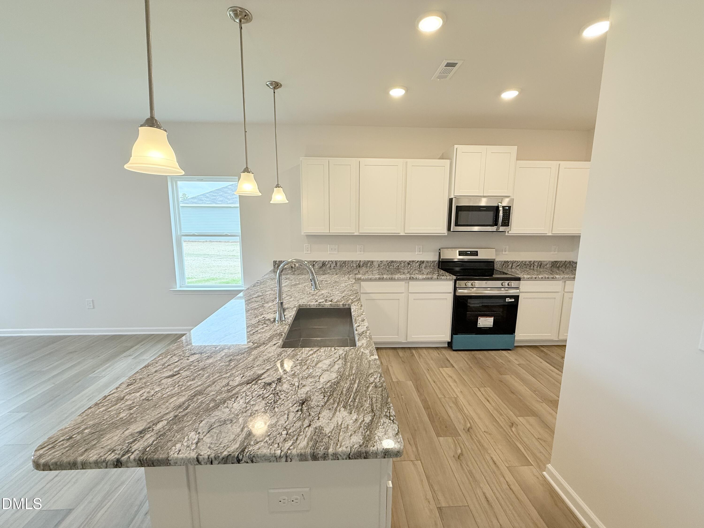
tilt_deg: -7.9
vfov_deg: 85.7
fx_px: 285
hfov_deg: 102.1
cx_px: 352
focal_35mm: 14
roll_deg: +0.2
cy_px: 264
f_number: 2.2
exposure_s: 1/120
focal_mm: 2.22
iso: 125
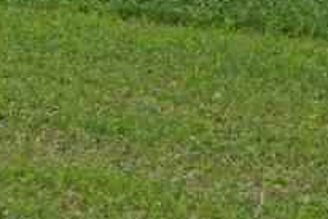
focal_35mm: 218
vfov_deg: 6.0
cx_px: -581
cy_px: -322
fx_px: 1989
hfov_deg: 8.3
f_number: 7.1
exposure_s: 1/400
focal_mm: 30
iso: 100
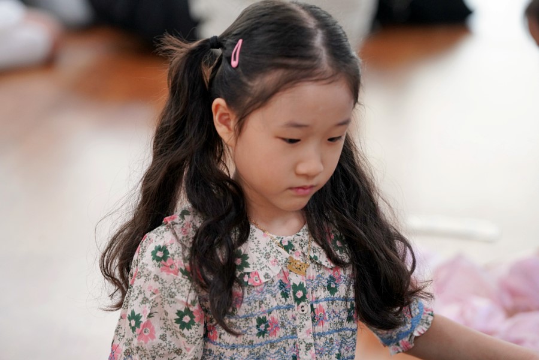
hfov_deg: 12.7
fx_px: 2425
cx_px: 270
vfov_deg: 8.5
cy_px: 180
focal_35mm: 162
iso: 2500
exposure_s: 1/200
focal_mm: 162
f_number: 4
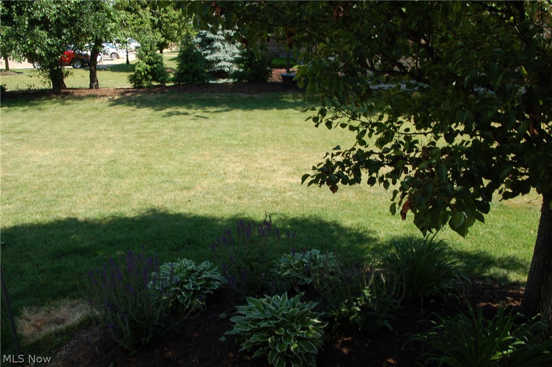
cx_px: 276
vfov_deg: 35.4
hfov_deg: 51.3
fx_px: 574
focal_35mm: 38
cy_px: 184
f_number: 7.1
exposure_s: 1/200
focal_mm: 25
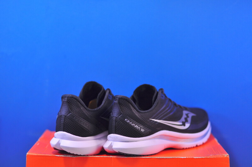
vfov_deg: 18.1
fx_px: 524
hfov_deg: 27.0
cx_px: 126
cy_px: 84
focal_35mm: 75
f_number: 2.2
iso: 250
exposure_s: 1/320
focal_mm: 50
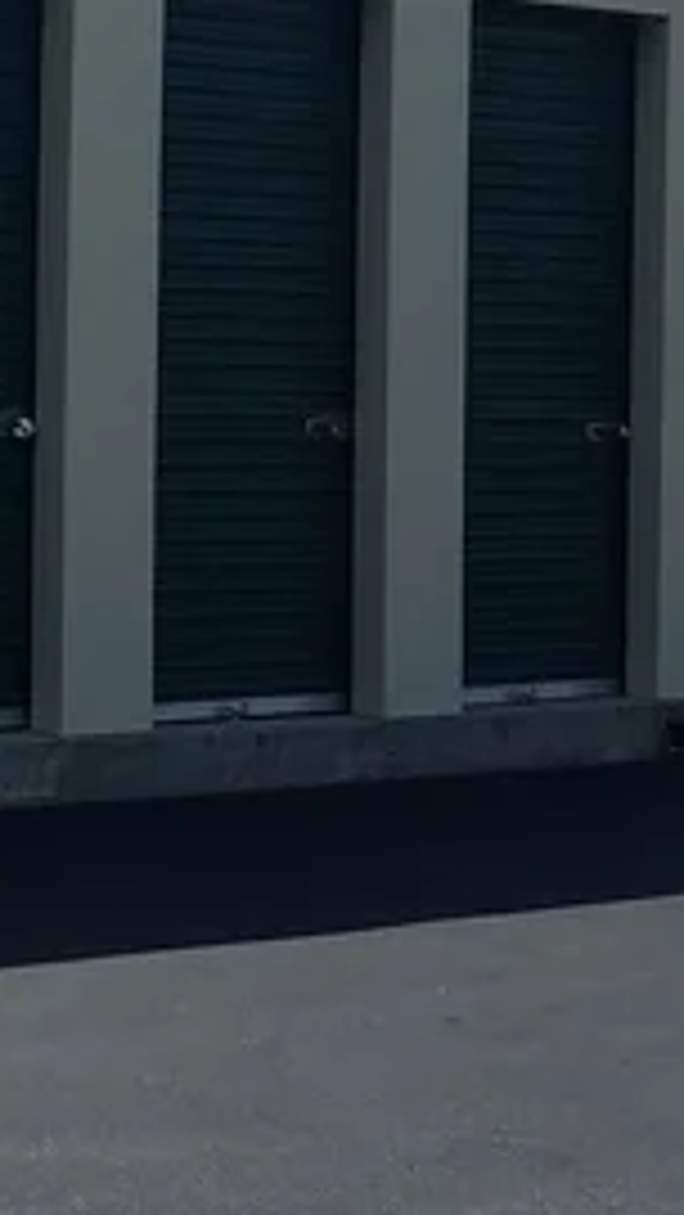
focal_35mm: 105
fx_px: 3383
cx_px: -680
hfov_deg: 10.6
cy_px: 130
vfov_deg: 20.0
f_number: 1.7
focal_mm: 4.2
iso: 50
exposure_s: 1/2776
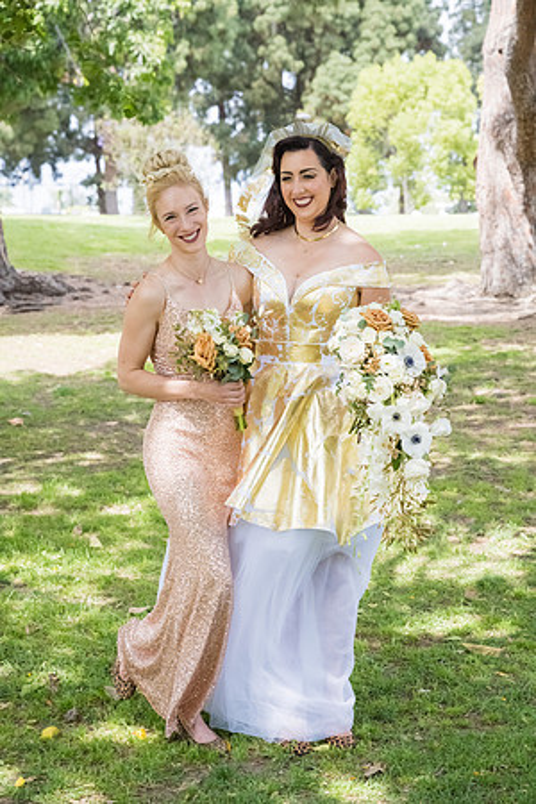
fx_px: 1563
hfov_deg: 19.5
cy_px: 402
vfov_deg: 28.8
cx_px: 268
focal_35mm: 70
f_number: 5.6
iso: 1250
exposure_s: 1/2000
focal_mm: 70
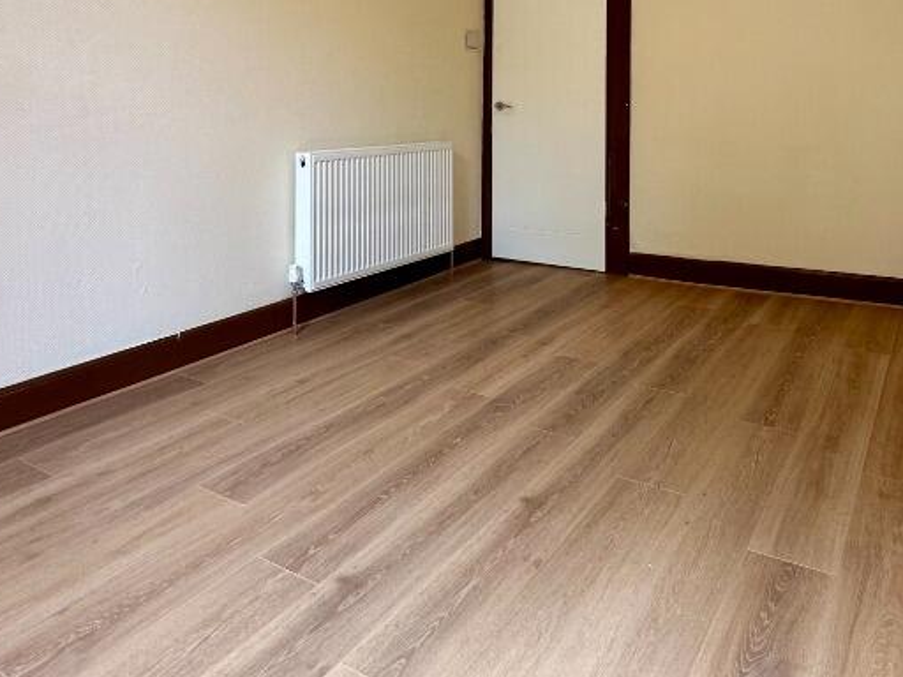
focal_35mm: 28
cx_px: 566
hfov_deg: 62.5
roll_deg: +0.2
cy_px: 85
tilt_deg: +1.5
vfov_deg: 45.7
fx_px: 730
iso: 80
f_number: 2.2
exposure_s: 1/99
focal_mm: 2.22
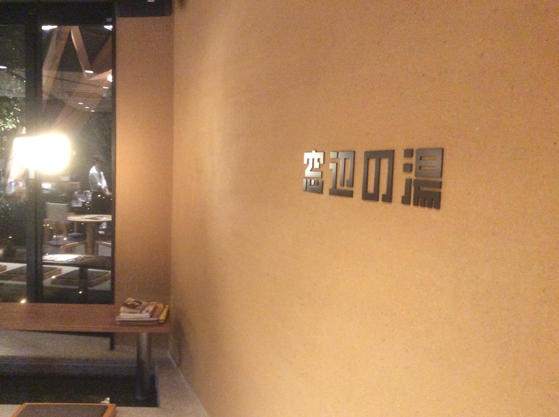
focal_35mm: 32
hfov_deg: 56.9
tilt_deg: -4.6
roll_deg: -2.8
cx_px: 280
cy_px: 208
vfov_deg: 44.1
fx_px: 516
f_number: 2.4
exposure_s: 1/15
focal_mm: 3.3
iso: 400
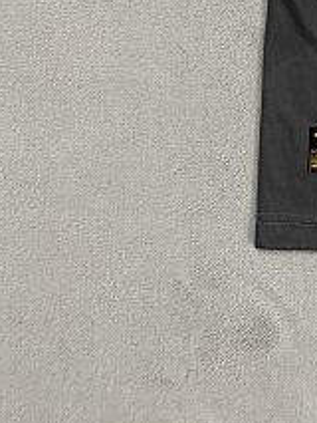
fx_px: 1098
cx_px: 573
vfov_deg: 17.3
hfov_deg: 14.4
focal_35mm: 90
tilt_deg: -82.6
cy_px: -357
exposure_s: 1/60
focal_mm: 6.76
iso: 400
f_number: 1.78
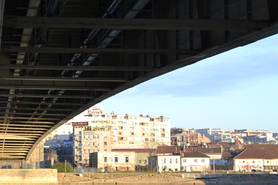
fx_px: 656
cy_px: 96
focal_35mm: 85
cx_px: 3
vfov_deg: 16.1
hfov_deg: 23.0
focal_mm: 24
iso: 125
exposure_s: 1/125
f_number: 5.6
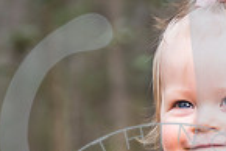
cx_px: 246
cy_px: 152
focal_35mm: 208
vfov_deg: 6.6
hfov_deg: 9.8
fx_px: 1307
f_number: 2.8
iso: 100
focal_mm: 52
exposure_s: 1/500
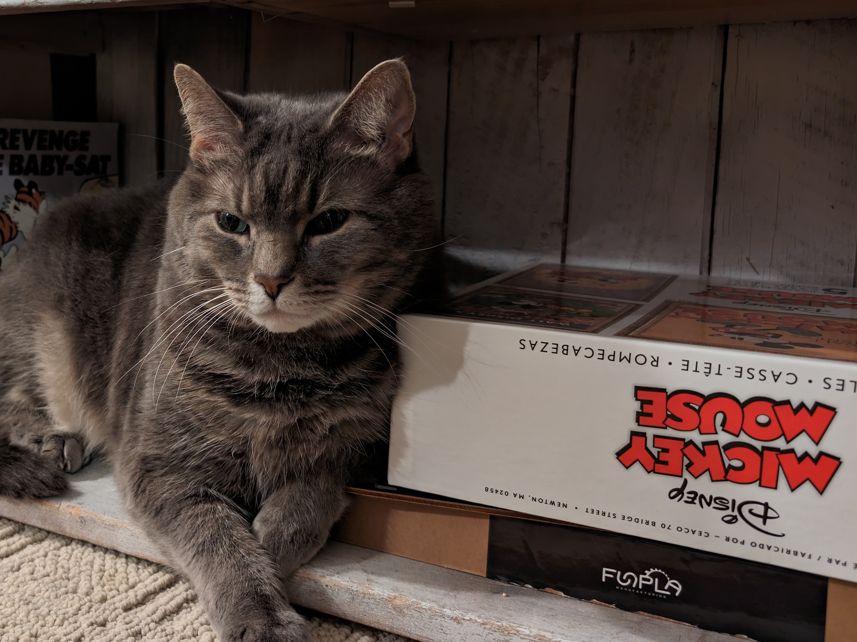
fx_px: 965
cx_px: 165
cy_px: 274
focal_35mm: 39
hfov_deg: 45.3
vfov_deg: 36.7
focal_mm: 6.9
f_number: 1.68
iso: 299
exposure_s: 1/15.1
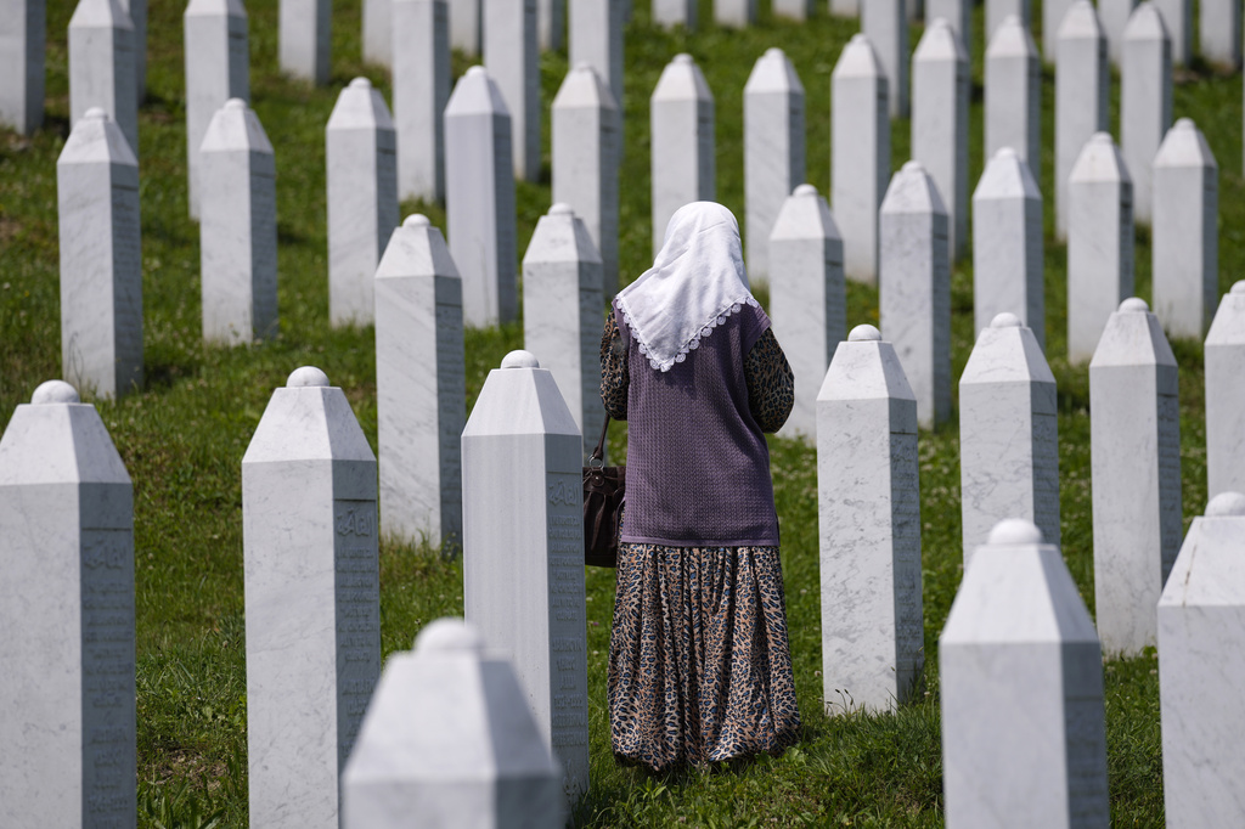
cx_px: 622
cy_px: 414
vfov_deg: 8.0
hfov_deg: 12.0
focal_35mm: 171
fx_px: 5912
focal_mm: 171
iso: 100
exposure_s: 1/2500
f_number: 4
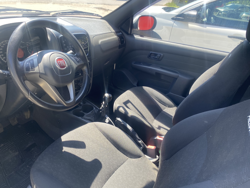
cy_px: 94
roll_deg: -5.2
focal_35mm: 26
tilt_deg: -31.5
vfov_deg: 53.1
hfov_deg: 67.3
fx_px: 188
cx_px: 125
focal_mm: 4.25
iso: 32
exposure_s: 1/122
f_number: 1.8
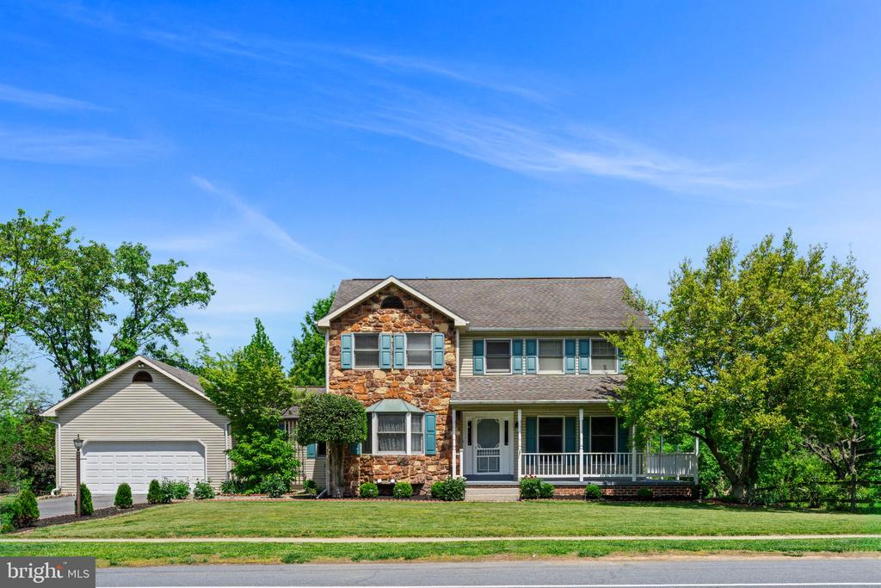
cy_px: 294
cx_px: 440
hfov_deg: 61.6
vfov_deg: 43.4
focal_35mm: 30
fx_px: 739
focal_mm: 30.2
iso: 100
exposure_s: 1/320
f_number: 8
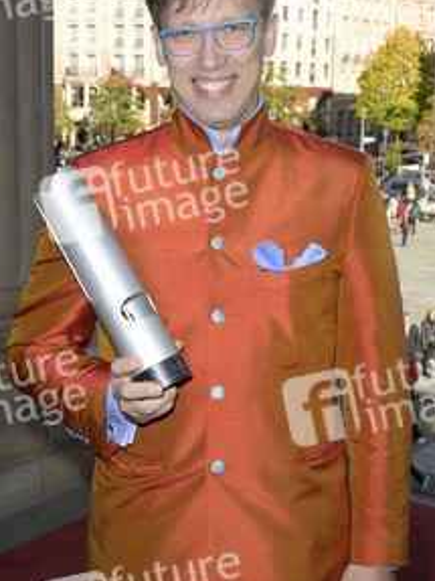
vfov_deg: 32.7
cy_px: 298
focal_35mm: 59
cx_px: 202
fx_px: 989
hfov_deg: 24.8
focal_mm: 44
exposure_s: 1/250
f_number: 10
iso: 320
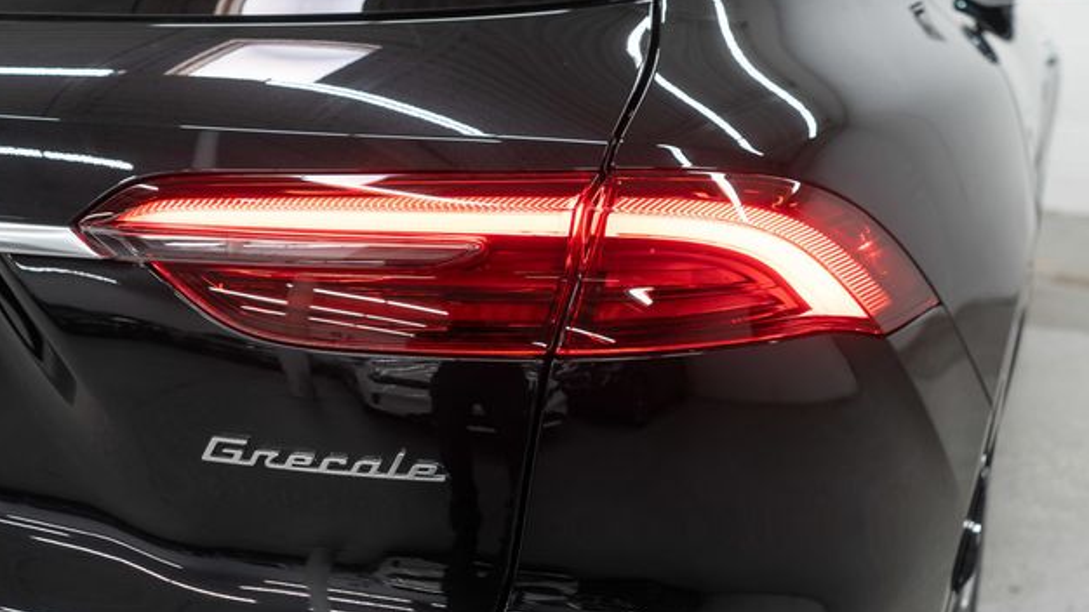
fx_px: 1299
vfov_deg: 26.5
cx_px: 536
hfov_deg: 45.5
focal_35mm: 45
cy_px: 323
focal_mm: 28
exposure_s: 1/40
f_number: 3.2
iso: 200
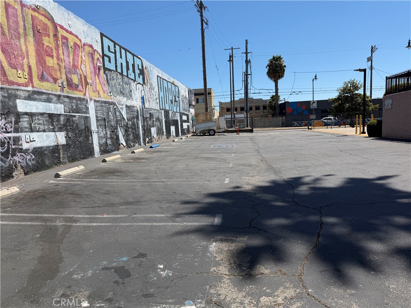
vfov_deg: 56.8
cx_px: 206
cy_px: 154
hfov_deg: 71.6
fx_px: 285
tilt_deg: -7.3
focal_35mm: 24
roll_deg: +3.2
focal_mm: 6.76
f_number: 1.78
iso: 80
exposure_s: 1/7353
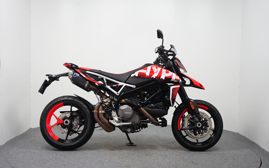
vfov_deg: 27.4
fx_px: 345
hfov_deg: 42.6
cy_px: 87
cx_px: 134
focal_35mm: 47
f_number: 4.5
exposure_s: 1/60
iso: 640
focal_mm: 46
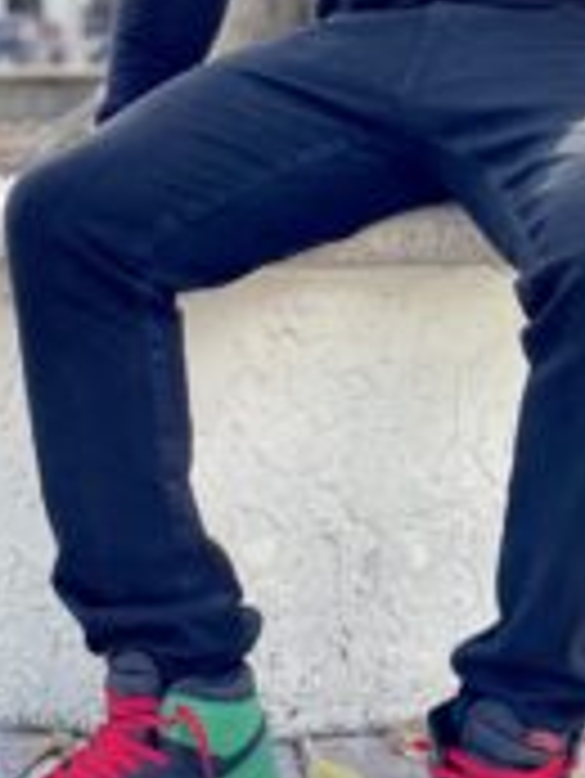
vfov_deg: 31.3
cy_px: 148
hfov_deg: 24.2
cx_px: 432
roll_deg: -2.0
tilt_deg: -0.4
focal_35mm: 60
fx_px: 1350
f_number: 1.6
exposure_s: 1/587
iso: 32
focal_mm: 4.2
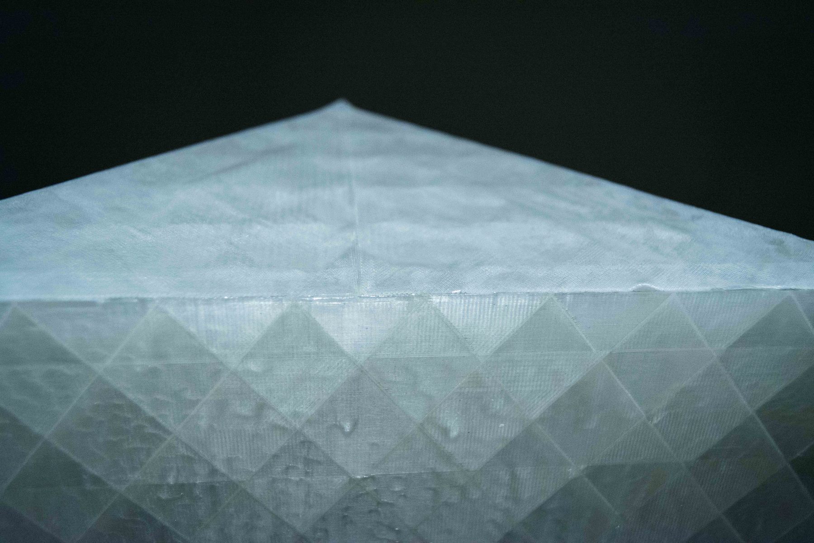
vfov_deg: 36.9
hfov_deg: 53.1
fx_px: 814
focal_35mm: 36
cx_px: 407
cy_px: 272
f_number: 4
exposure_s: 1/640
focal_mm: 24
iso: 1250
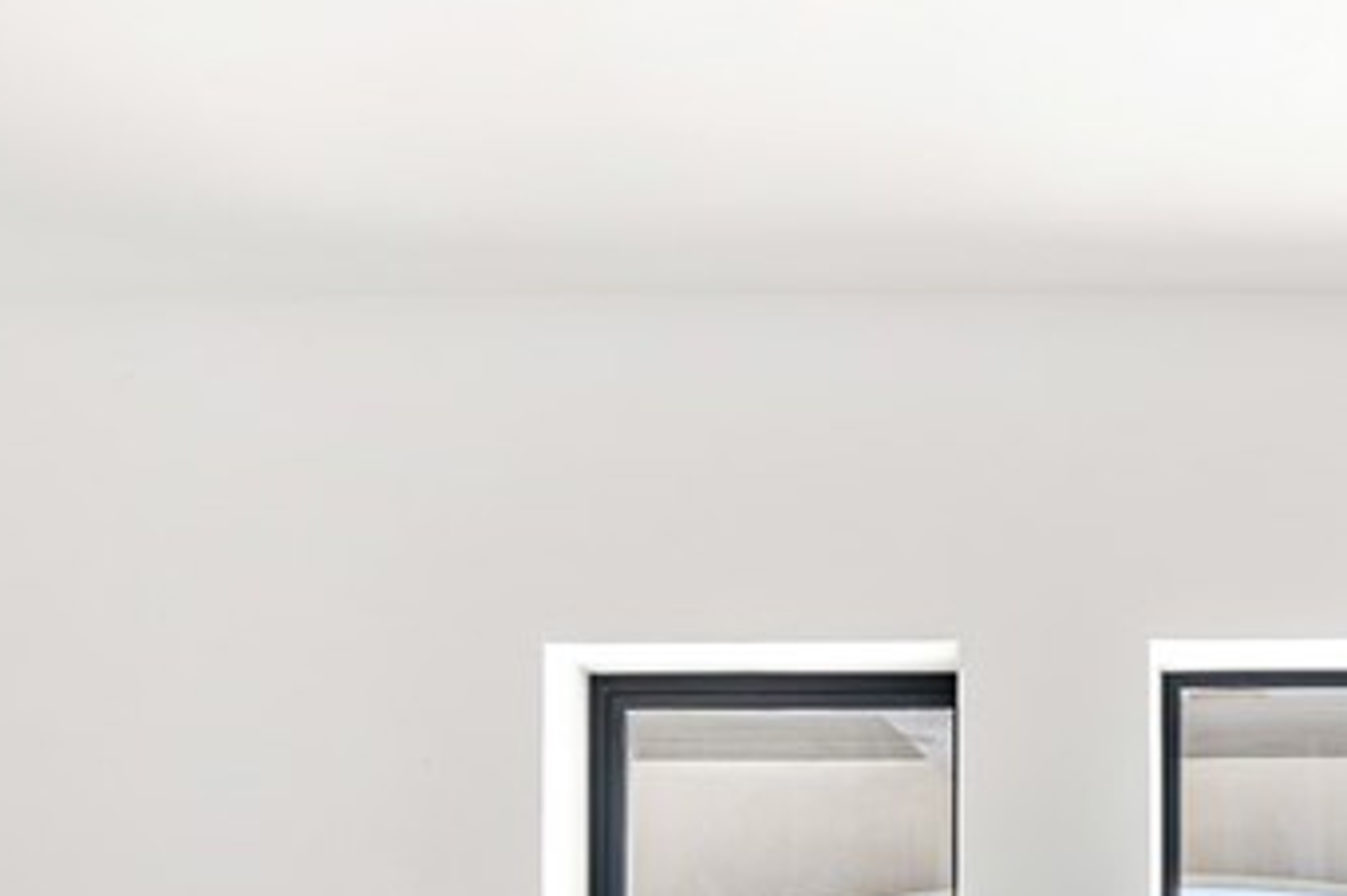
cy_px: 1188
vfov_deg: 17.6
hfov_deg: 26.9
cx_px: 1272
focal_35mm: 72
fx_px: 2693
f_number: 9
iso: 100
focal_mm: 24
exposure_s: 1/15
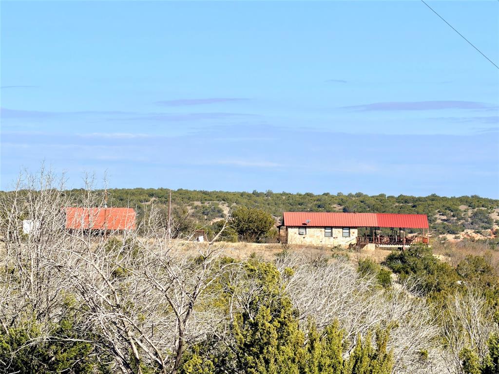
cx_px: 250
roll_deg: +0.0
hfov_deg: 9.9
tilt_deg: +0.7
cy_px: 187
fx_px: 2883
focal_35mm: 200
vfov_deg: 7.4
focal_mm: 16.89
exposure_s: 1/924
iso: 16
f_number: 2.8
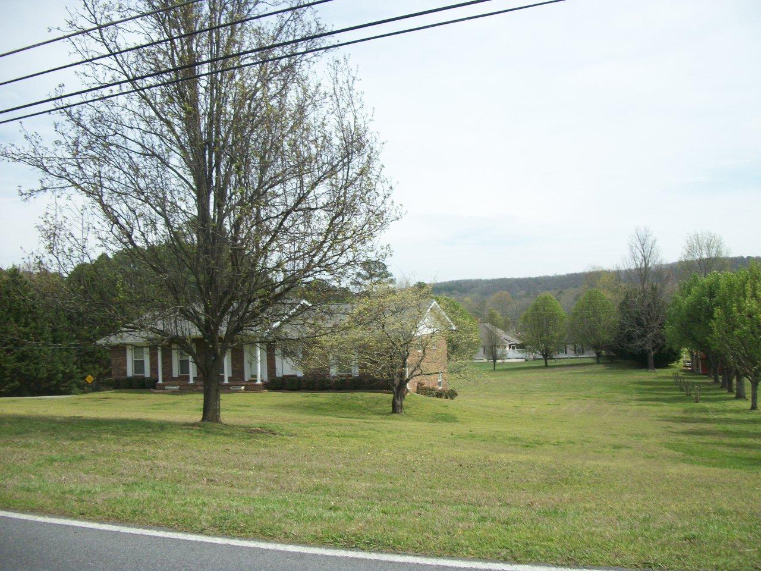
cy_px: 286
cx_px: 380
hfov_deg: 56.8
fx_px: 703
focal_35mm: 32
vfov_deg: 44.2
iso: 80
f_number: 8.8
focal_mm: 5.7
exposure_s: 1/160
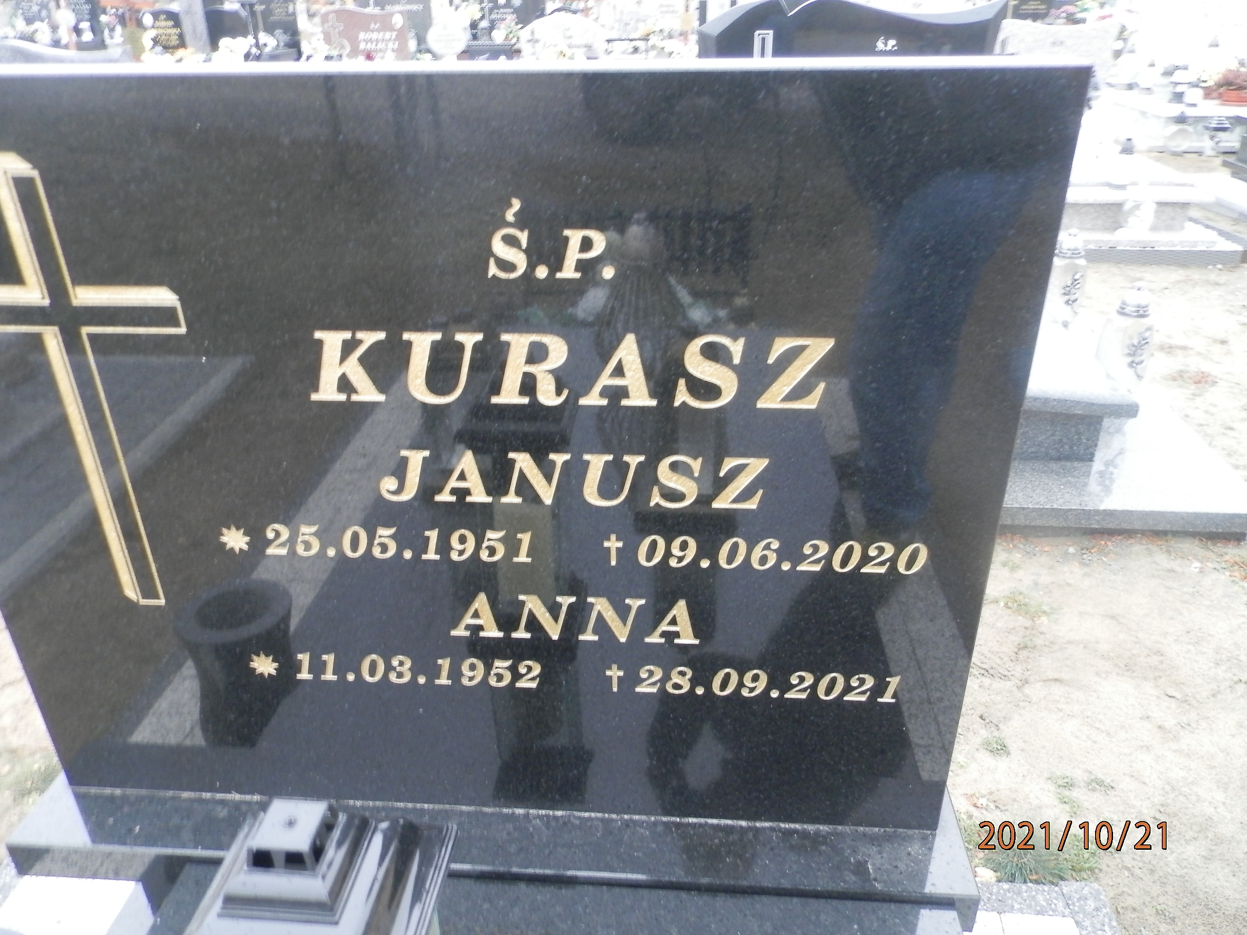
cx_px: 624
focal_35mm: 25
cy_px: 468
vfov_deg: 54.9
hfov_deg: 69.4
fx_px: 901
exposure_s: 1/20
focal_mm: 4.5
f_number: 3.1
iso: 200
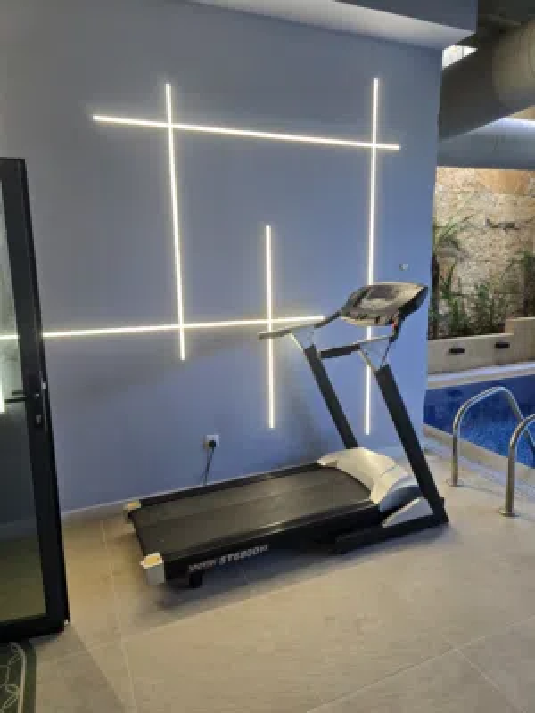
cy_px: 356
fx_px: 474
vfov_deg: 73.9
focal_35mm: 23
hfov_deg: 58.9
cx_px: 268
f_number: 1.7
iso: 125
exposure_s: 1/100
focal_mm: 6.3
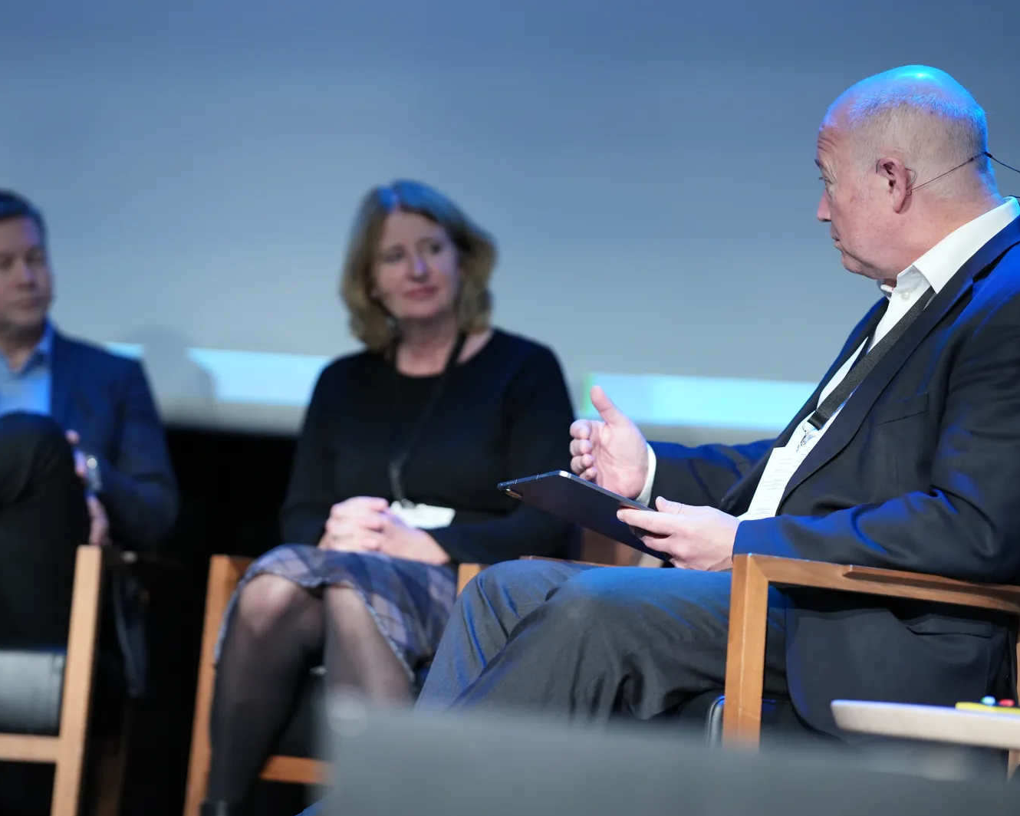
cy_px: 408
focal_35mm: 96
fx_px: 2898
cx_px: 451
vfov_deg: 16.0
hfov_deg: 20.0
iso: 2000
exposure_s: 1/2000
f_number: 1.6
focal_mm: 85
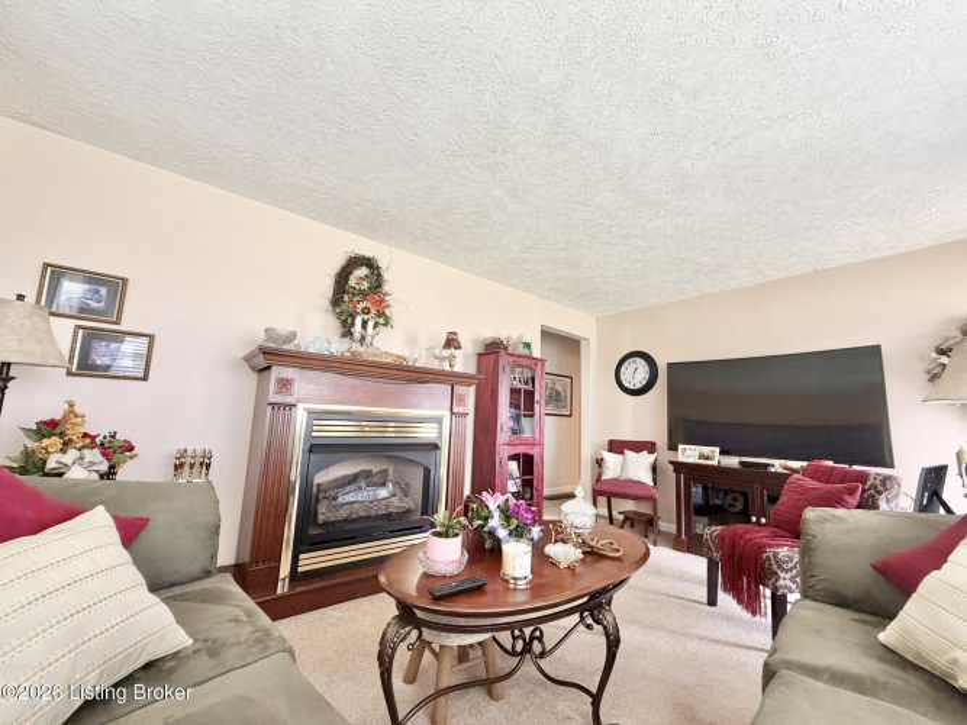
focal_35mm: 14
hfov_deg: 102.1
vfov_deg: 85.7
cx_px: 484
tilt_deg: +8.1
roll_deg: -1.8
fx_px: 391
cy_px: 362
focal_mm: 2.22
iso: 320
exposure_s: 1/120
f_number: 2.2
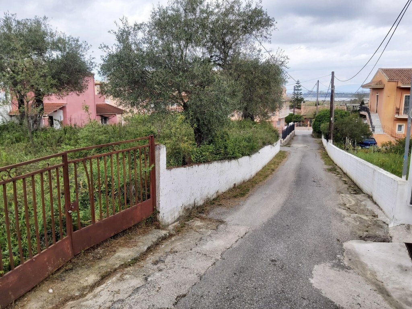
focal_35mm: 26
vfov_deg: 53.1
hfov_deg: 67.3
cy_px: 154
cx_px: 206
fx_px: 309
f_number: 1.7
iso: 64
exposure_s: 1/421
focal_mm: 3.92
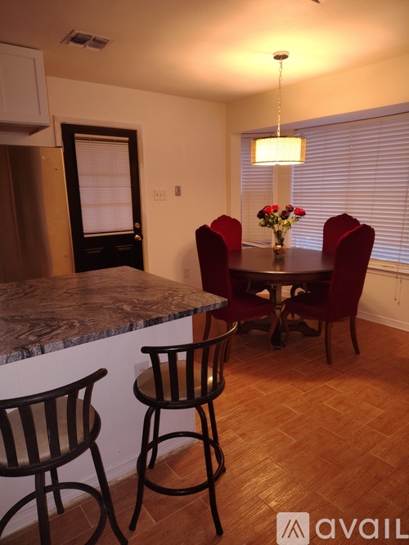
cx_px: 204
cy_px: 272
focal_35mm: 24
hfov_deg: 56.8
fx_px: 378
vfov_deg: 71.6
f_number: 1.8
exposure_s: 1/53
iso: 800
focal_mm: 5.56
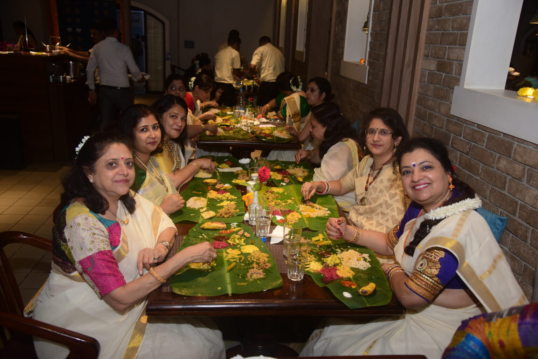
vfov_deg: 42.4
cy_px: 180
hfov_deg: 60.3
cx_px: 269
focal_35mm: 31
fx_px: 463
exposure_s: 1/100
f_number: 4
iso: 1000
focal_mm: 31
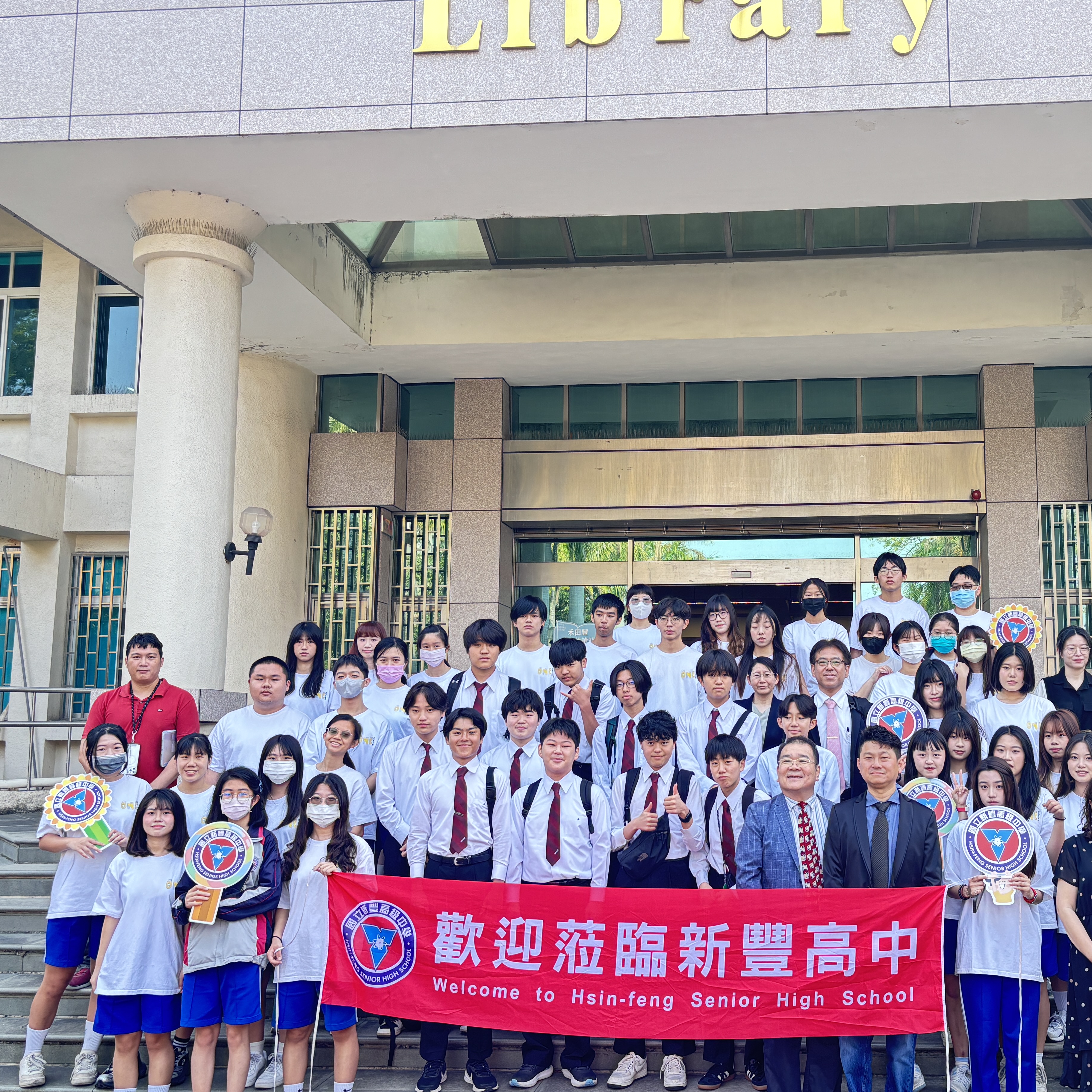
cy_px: 550
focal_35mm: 36
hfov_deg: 45.4
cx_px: 725
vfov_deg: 46.0
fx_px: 1285
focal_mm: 5.96
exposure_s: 1/147
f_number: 1.6
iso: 64
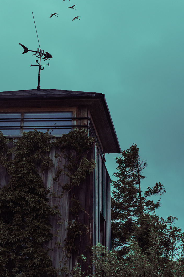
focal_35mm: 99
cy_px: 102
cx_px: 51
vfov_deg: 20.6
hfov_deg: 13.8
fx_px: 759
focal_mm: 65
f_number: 5
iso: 100
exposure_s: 1/640
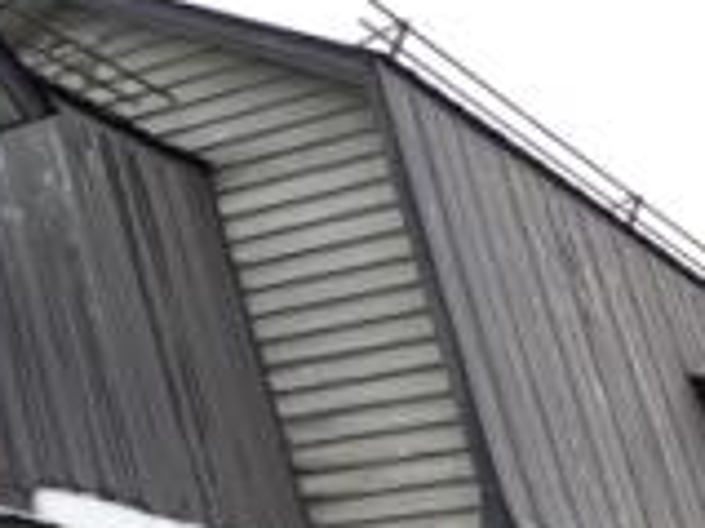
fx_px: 1547
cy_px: 688
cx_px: 789
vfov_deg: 18.1
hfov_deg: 23.9
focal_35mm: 76
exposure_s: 1/122
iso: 40
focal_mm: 3.6
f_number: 1.9
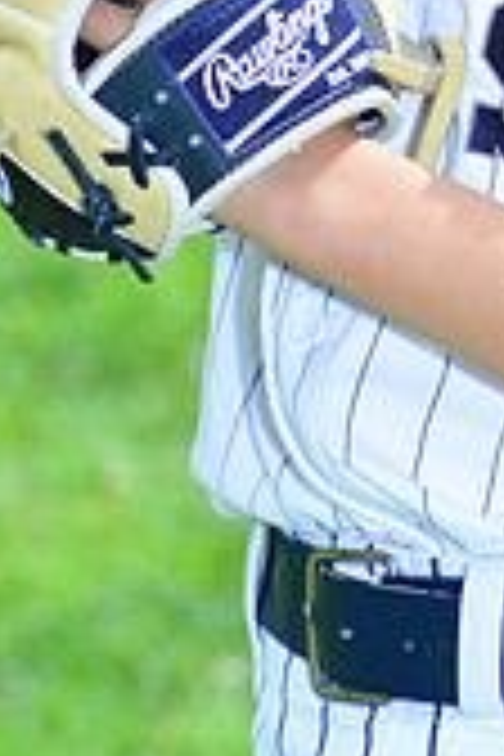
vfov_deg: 3.5
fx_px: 12347
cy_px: -198
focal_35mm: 588
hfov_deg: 2.3
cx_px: 542
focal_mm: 170
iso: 200
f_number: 8
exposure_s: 1/200
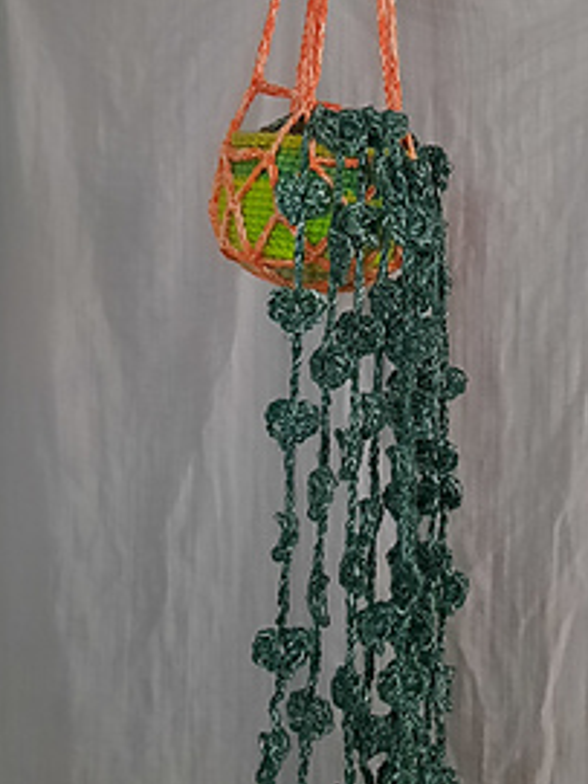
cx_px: 413
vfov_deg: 32.6
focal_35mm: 59
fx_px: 1337
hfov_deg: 24.6
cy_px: 295
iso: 1000
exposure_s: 1/17
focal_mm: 4.6
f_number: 2
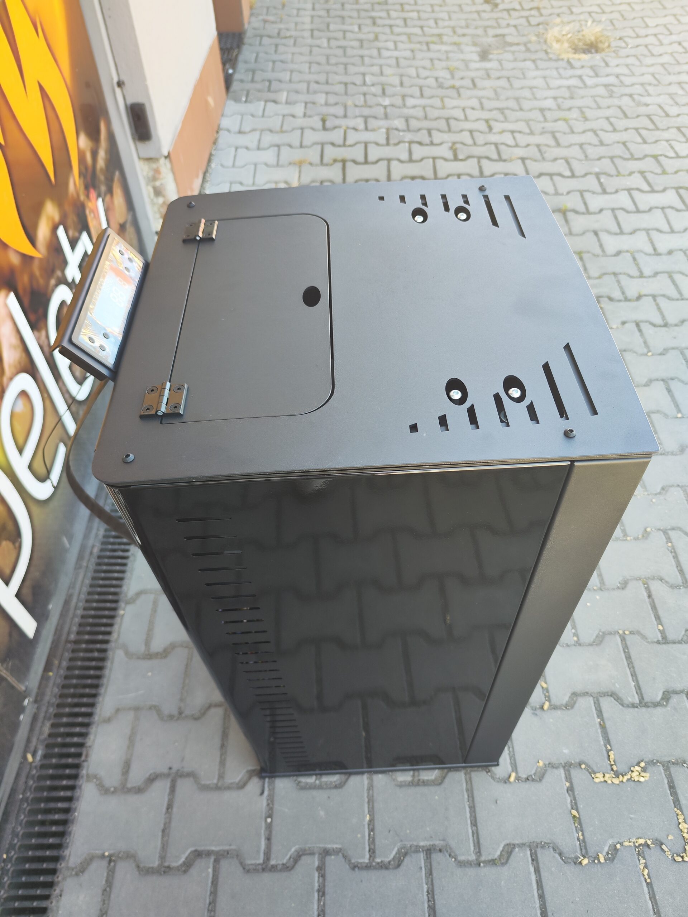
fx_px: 610
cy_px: 458
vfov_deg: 73.9
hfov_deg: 58.9
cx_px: 344
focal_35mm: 23
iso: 105
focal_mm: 7.01
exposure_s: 1/100
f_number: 1.69
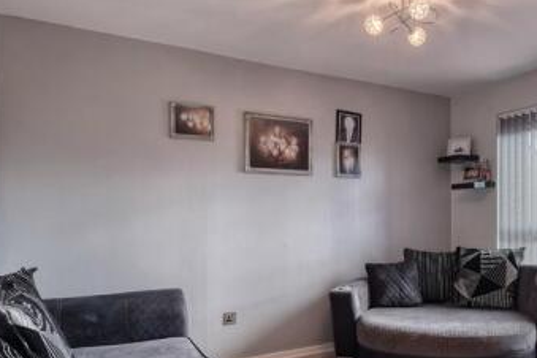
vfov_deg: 44.7
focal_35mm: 29
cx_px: 397
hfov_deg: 60.5
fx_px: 433
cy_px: 213
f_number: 8
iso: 250
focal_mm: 10
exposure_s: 1/8
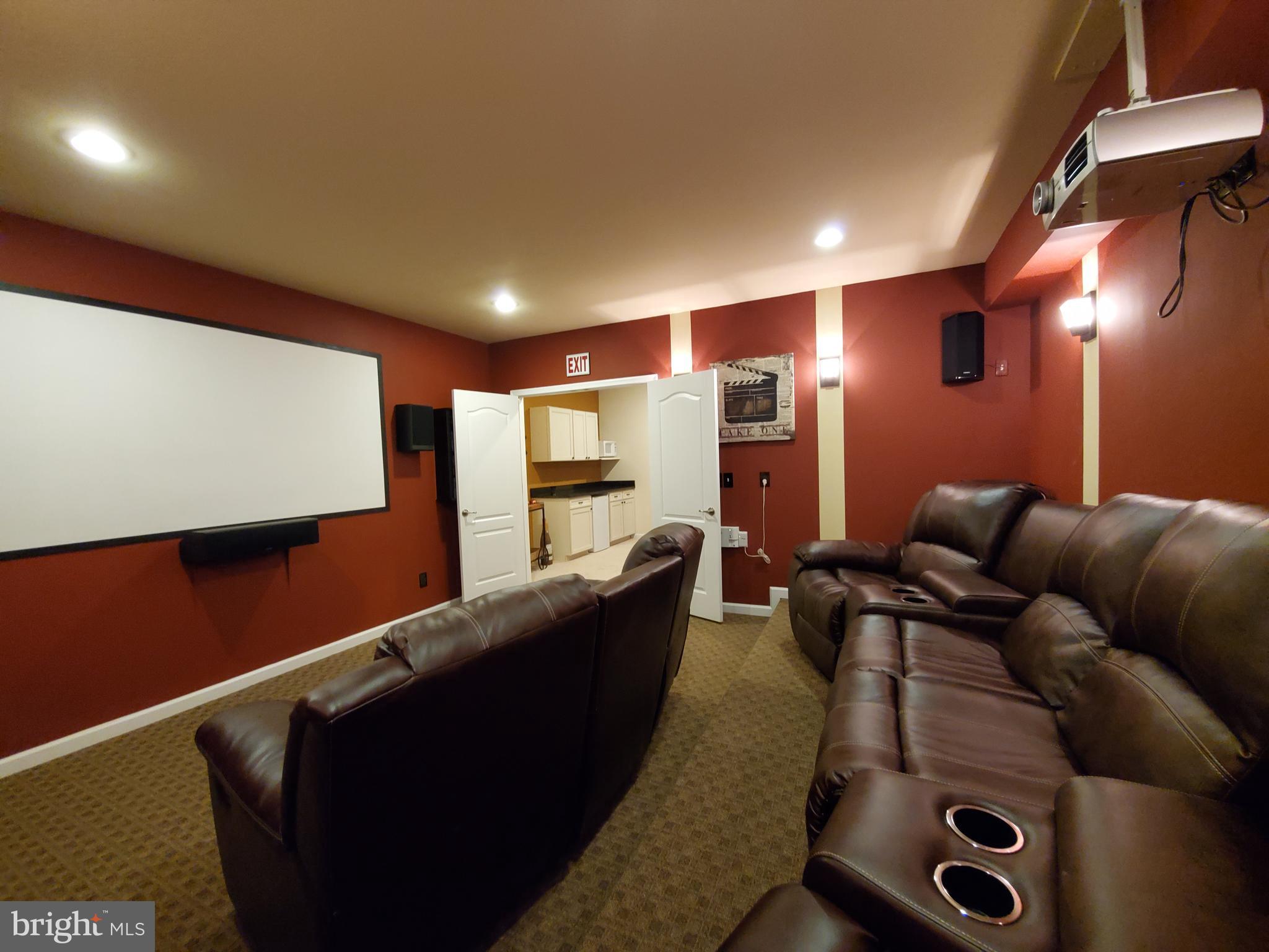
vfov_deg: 89.9
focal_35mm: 13
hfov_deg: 106.2
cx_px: 634
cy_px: 476
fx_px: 477
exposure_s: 1/30
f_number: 2.2
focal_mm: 1.8
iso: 1000
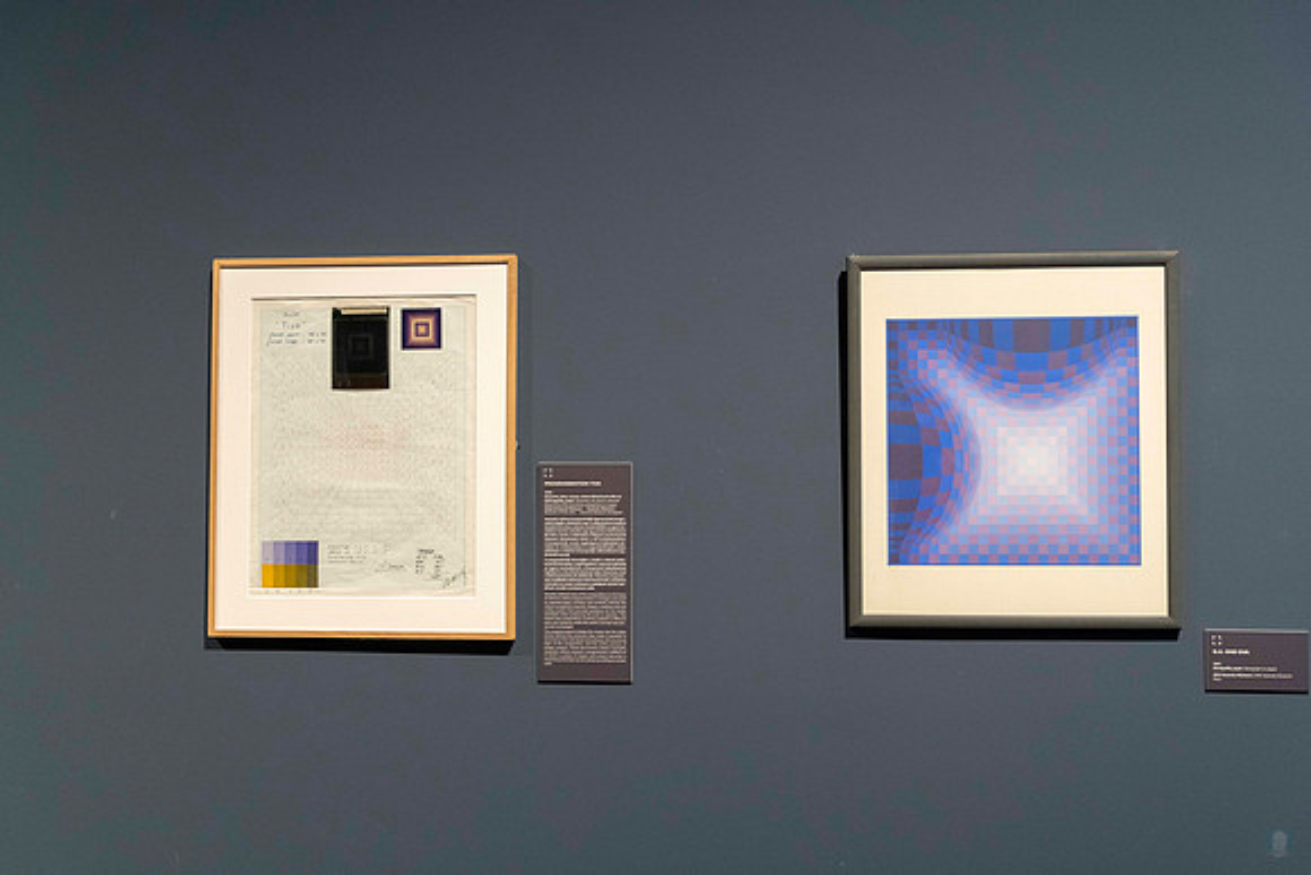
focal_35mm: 32
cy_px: 438
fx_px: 1180
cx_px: 656
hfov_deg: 58.1
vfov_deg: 40.7
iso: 2200
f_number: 2.8
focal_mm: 32
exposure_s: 1/60
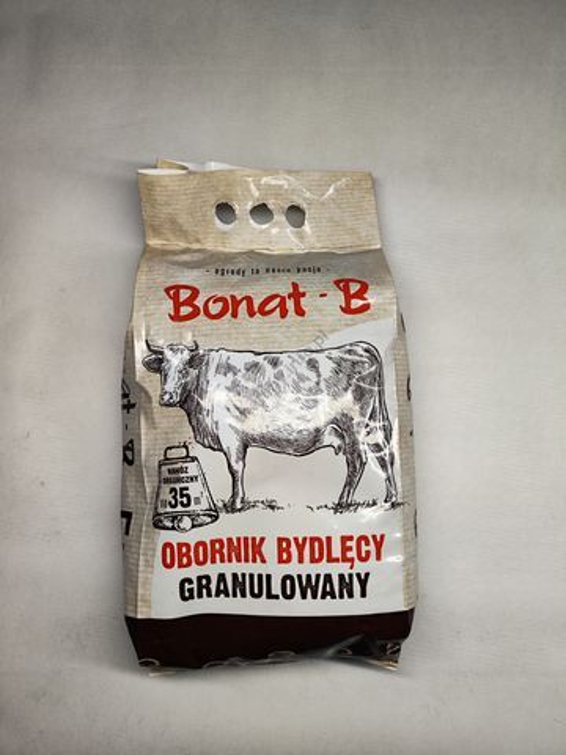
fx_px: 523
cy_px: 378
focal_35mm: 24
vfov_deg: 71.6
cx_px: 283
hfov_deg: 56.8
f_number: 1.9
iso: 50
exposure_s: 1/132
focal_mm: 6.92
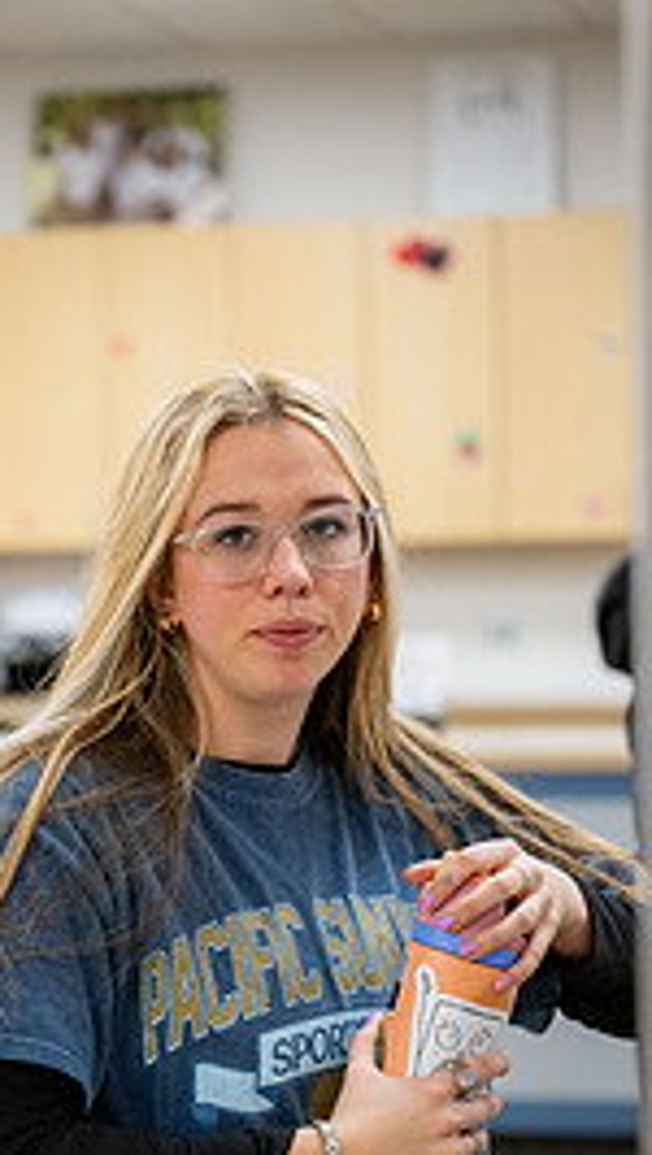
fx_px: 3804
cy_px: 769
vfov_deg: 17.2
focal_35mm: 124
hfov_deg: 9.8
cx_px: 87
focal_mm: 70
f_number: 3.2
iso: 640
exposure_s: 1/250
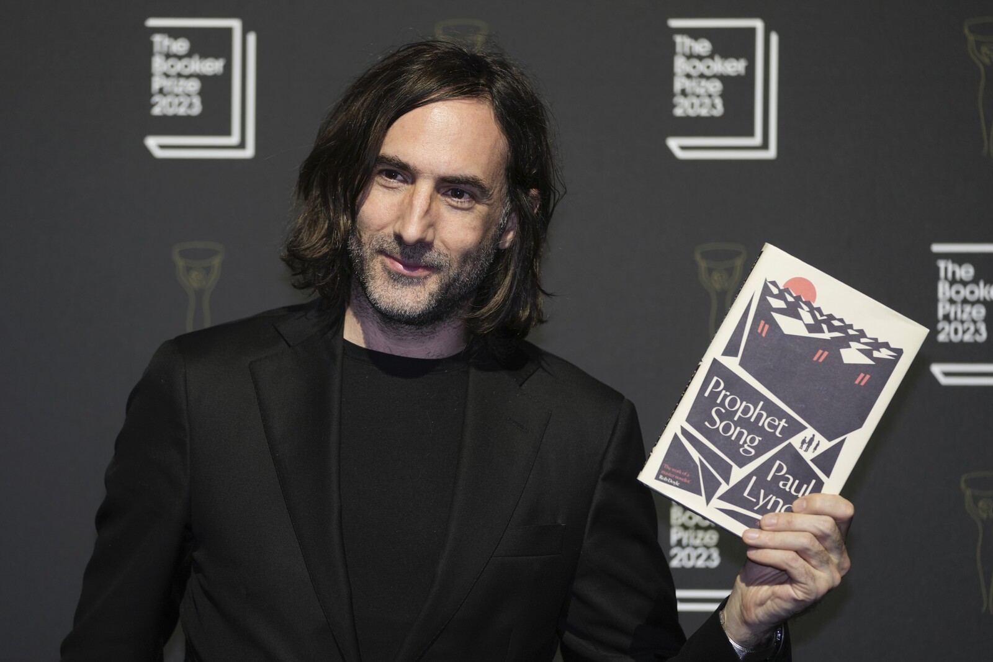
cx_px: 496
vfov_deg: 9.1
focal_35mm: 151
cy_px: 331
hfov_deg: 13.6
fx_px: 4165
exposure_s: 1/200
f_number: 2.8
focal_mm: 151
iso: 320
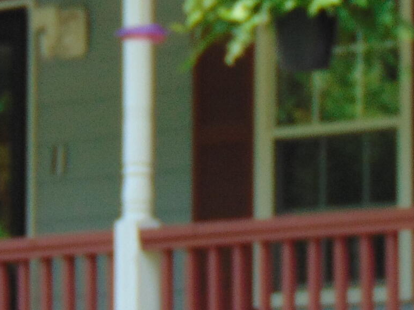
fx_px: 5034
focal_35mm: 421
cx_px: 70
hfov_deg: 4.7
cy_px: 46
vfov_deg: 3.5
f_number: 3.9
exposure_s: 1/160
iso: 80
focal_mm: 19.4
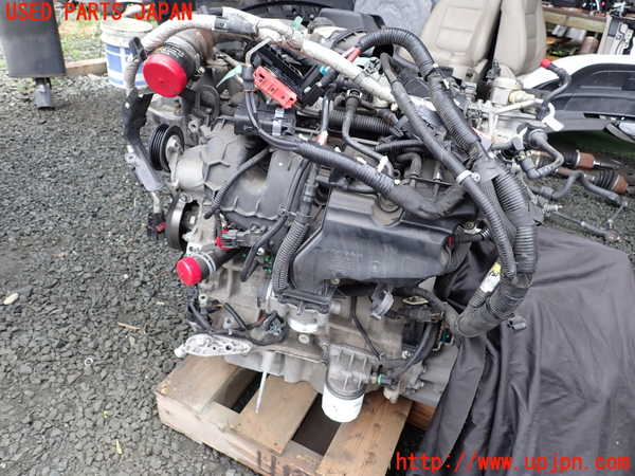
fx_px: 459
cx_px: 318
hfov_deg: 69.4
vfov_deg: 54.9
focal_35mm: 25
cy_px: 238
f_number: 2.8
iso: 100
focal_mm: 4.5
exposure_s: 1/200
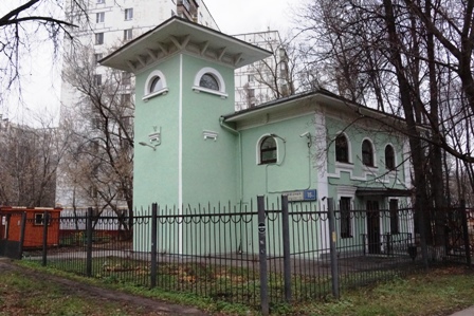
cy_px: 158
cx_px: 237
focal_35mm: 30
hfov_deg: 61.9
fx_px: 395
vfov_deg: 43.6
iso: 4000
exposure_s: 1/1250
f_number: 8
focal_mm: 20
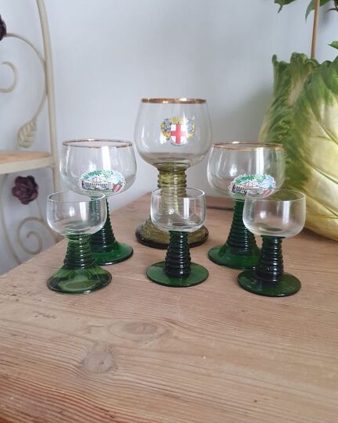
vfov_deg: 58.8
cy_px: 209
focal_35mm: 30
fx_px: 375
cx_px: 176
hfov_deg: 48.5
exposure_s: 1/50
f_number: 1.5
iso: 320
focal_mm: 4.32
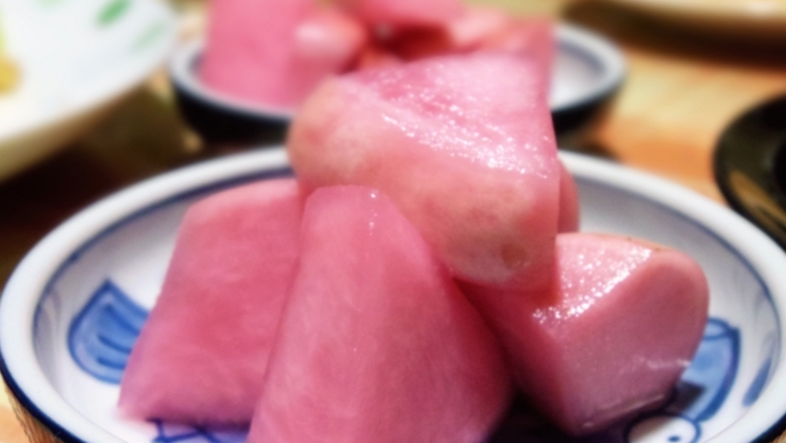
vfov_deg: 24.0
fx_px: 1042
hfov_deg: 41.3
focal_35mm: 50
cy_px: 236
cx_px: 396
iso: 1600
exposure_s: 1/25
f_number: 3.5
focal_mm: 9.7
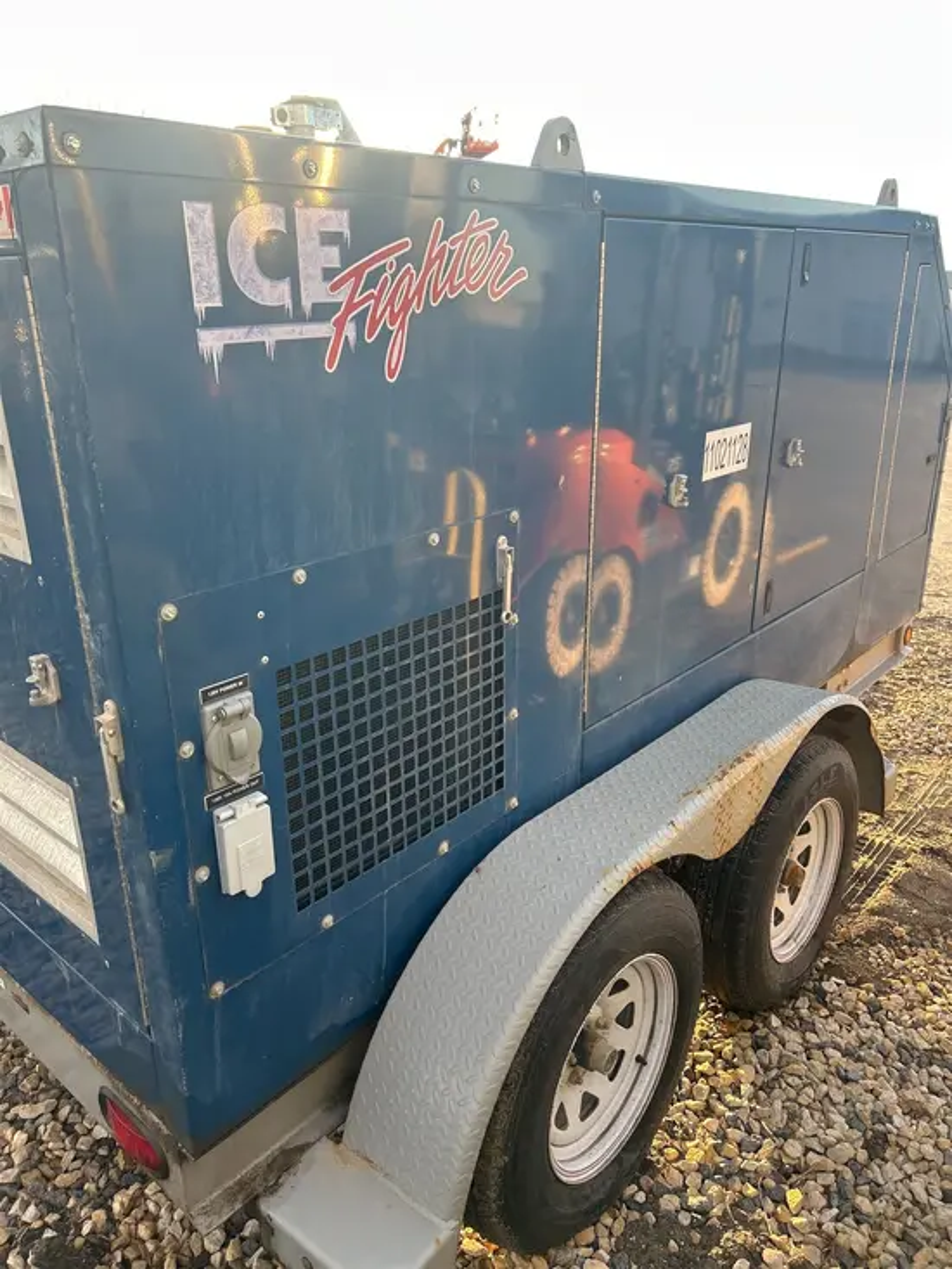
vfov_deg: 67.3
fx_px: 953
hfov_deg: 53.1
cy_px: 634
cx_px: 476
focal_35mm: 26
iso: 40
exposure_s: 1/209
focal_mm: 5.7
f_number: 1.5
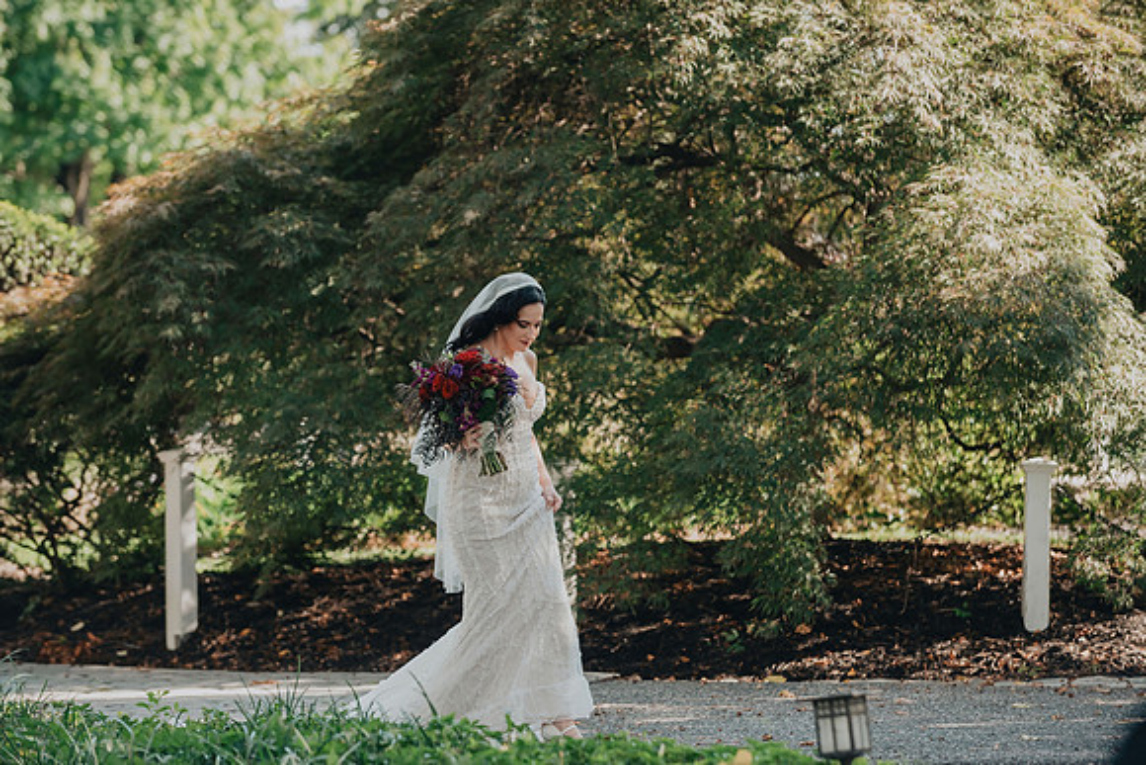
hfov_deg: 15.8
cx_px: 573
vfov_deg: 10.6
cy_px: 382
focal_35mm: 130
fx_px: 4139
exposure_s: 1/640
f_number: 3.5
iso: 800
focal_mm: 130
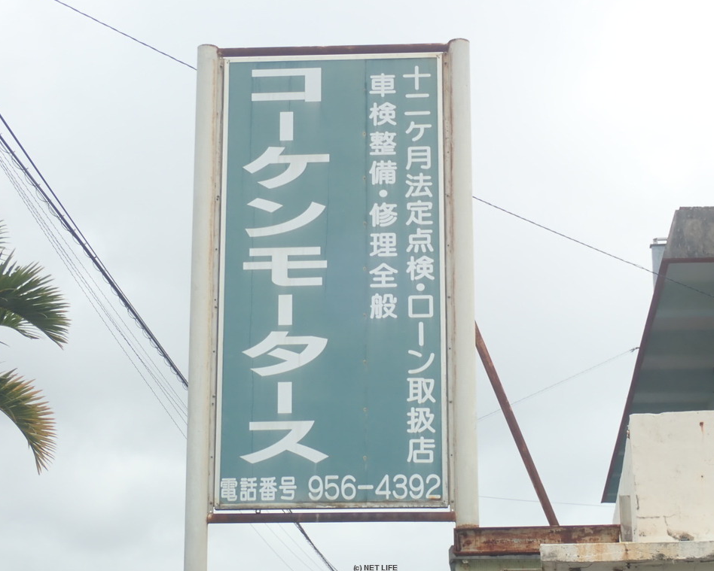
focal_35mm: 78
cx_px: 375
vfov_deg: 19.7
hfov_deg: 24.4
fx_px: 1649
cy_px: 284
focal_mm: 13.47
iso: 100
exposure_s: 1/160
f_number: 5.6
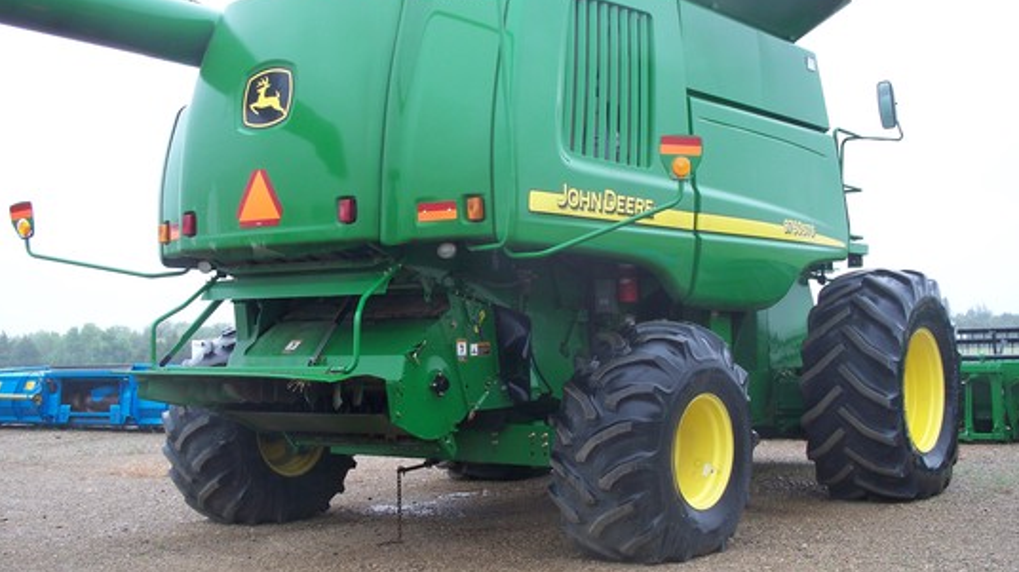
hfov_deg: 39.9
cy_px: 272
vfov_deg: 23.0
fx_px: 1404
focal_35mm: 52
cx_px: 513
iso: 100
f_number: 2.9
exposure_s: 1/60
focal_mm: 9.86
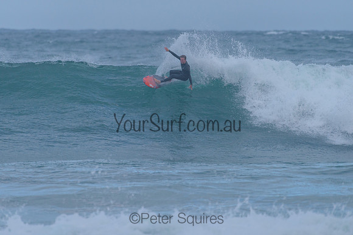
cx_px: 167
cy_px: 93
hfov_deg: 3.4
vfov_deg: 2.2
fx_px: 6008
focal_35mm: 613
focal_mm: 500
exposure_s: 1/2000
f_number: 5.6
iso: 500
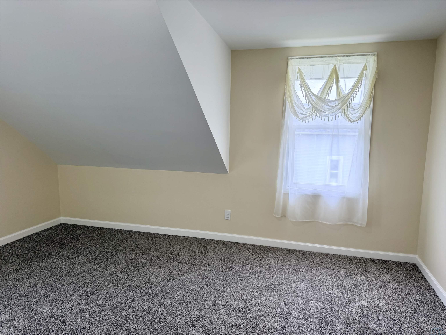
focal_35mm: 24
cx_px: 223
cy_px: 168
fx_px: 309
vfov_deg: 56.8
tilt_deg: -7.5
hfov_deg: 71.6
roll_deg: -0.3
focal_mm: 6.76
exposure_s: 1/187
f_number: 1.78
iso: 100
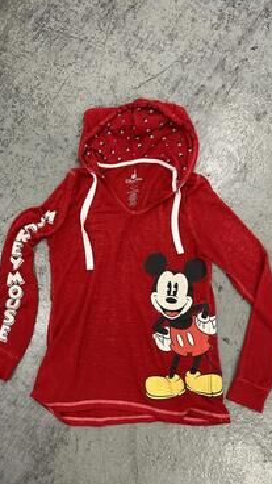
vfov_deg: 69.9
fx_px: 346
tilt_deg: -82.0
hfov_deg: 42.9
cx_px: 137
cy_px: 238
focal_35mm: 27
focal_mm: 6.86
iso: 320
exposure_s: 1/60
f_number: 1.78
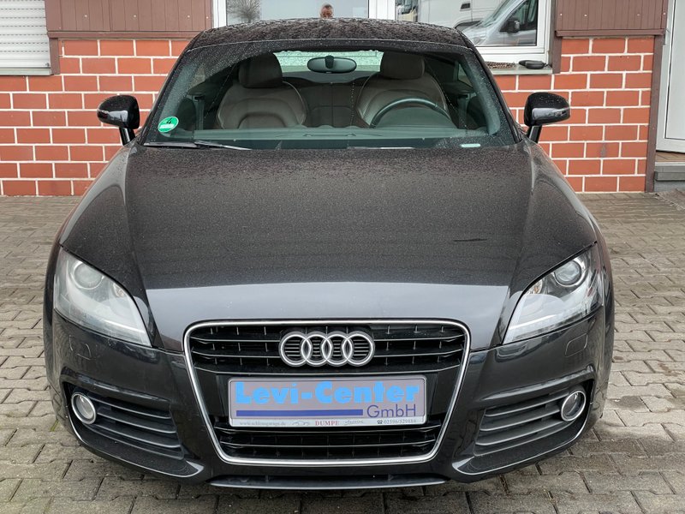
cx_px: 342
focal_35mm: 52
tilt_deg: -12.7
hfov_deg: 36.8
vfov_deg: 28.0
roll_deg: +0.5
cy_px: 257
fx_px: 1029
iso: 100
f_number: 2
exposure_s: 1/99
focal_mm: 6
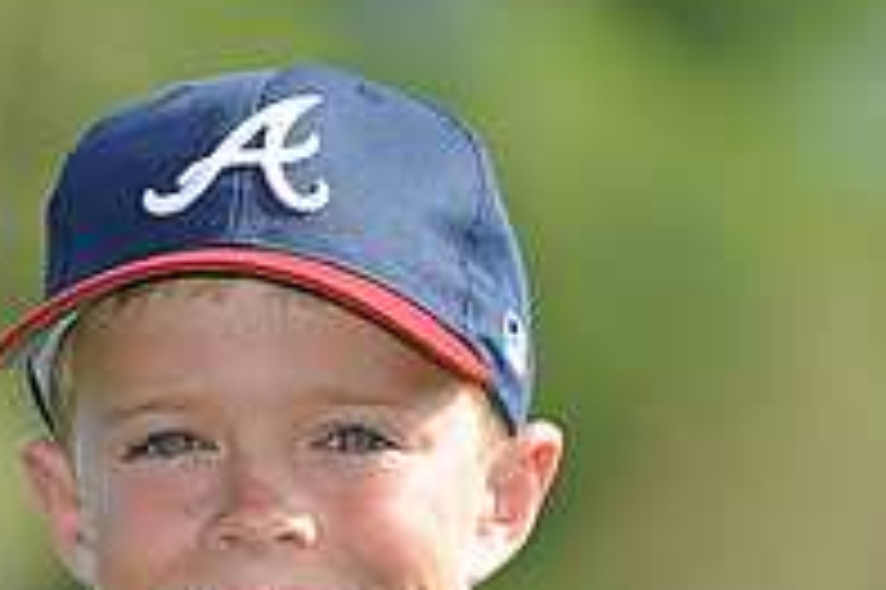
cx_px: 229
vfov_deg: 2.5
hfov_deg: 3.8
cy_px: 734
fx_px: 13402
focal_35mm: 545
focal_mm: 185
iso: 200
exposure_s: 1/800
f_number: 4.5
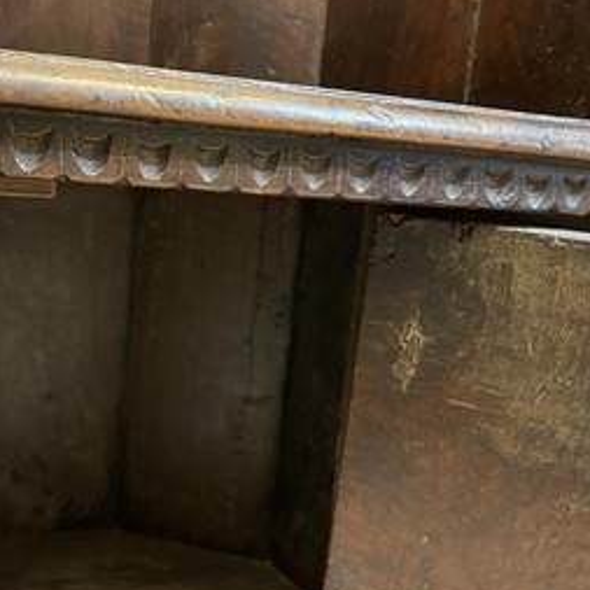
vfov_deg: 47.1
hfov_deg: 46.5
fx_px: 675
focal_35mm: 35
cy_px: 264
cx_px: 201
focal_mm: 5.1
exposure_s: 1/25
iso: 800
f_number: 1.6
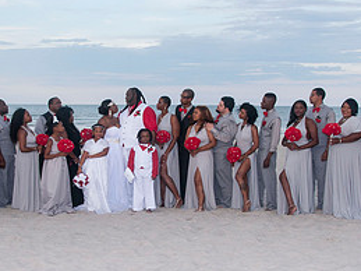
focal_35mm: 58
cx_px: 148
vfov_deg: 25.2
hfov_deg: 33.2
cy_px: 142
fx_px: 605
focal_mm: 18
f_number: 5.6
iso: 200
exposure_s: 1/125
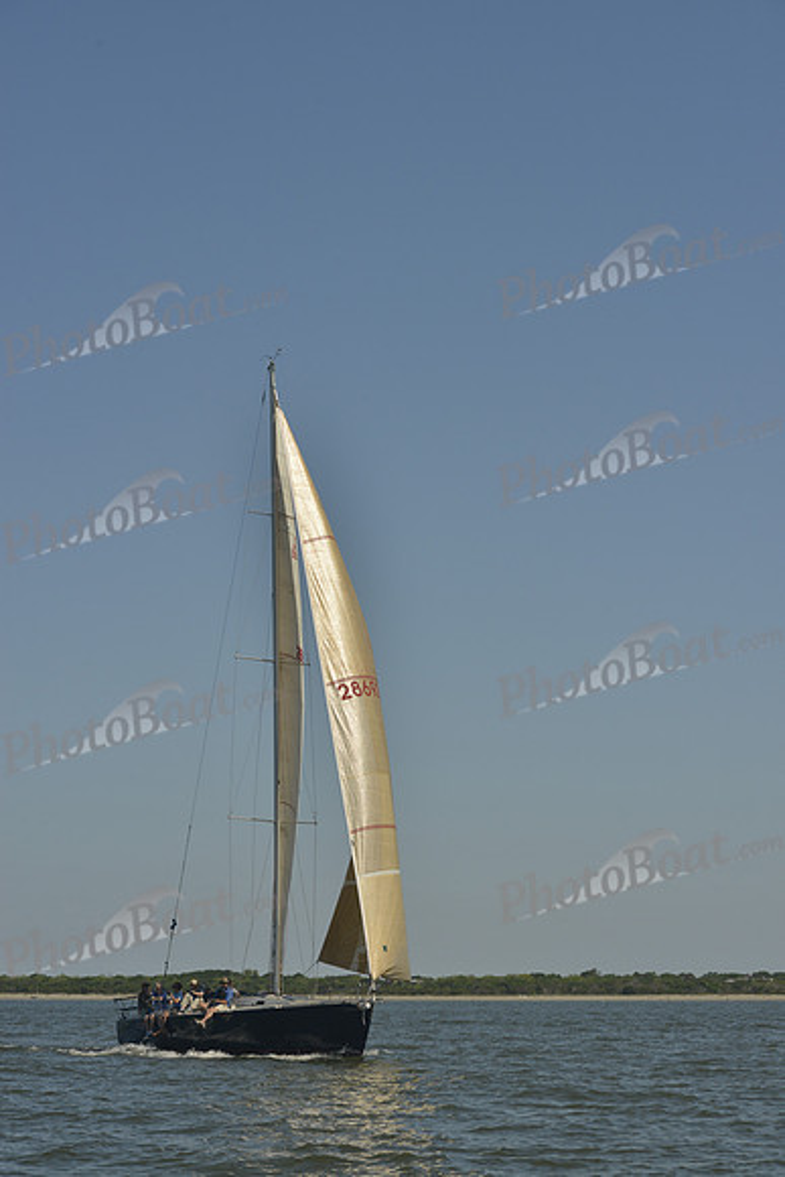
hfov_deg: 19.5
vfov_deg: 28.8
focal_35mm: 70
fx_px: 2288
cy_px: 588
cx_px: 392
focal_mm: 70
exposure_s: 1/800
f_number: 11
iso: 280
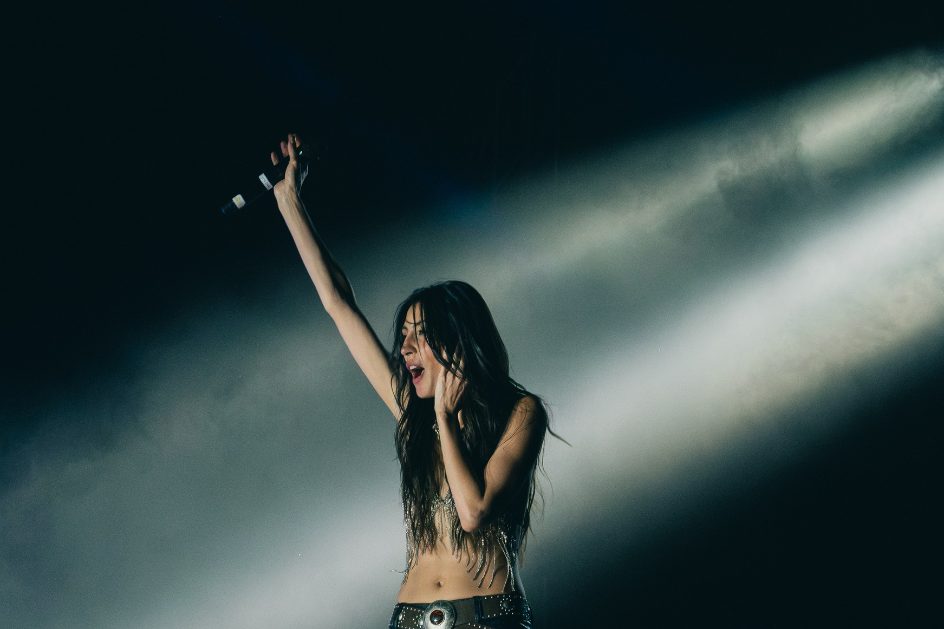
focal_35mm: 131
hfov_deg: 15.6
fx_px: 3435
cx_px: 531
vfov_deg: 10.4
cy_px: 505
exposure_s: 1/250
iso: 4000
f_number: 8
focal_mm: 75
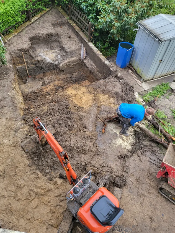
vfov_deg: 67.3
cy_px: 116
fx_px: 175
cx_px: 88
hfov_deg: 53.1
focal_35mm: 26
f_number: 1.8
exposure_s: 1/137
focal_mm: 4.25
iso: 50
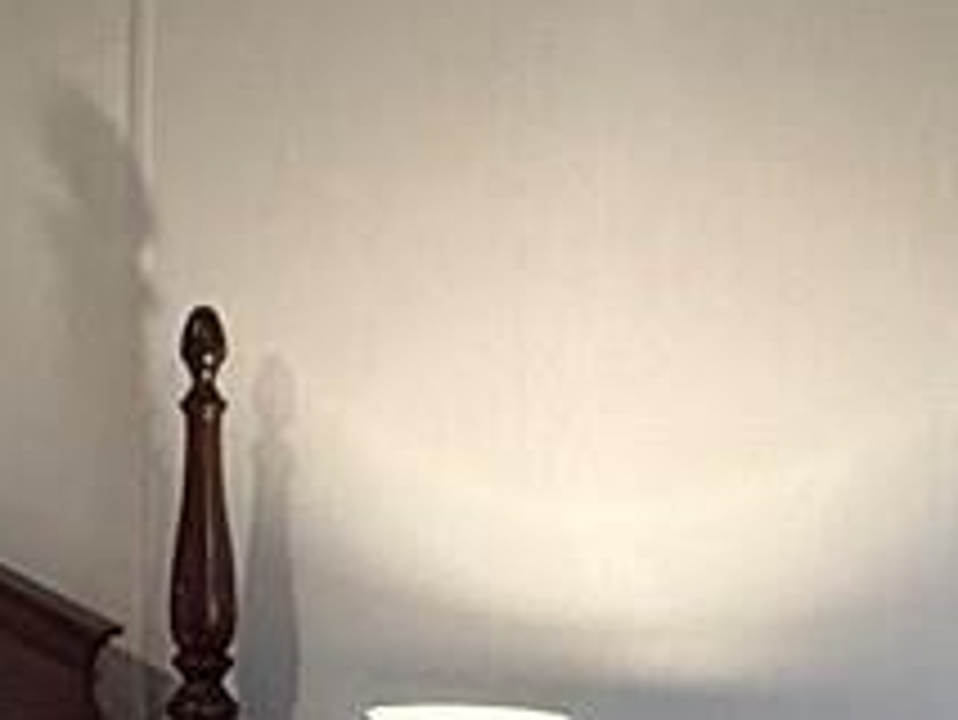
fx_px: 2908
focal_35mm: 105
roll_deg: -0.3
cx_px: -229
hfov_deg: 17.7
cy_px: 270
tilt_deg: +0.9
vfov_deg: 14.1
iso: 250
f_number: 2.2
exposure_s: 1/60
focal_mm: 2.22
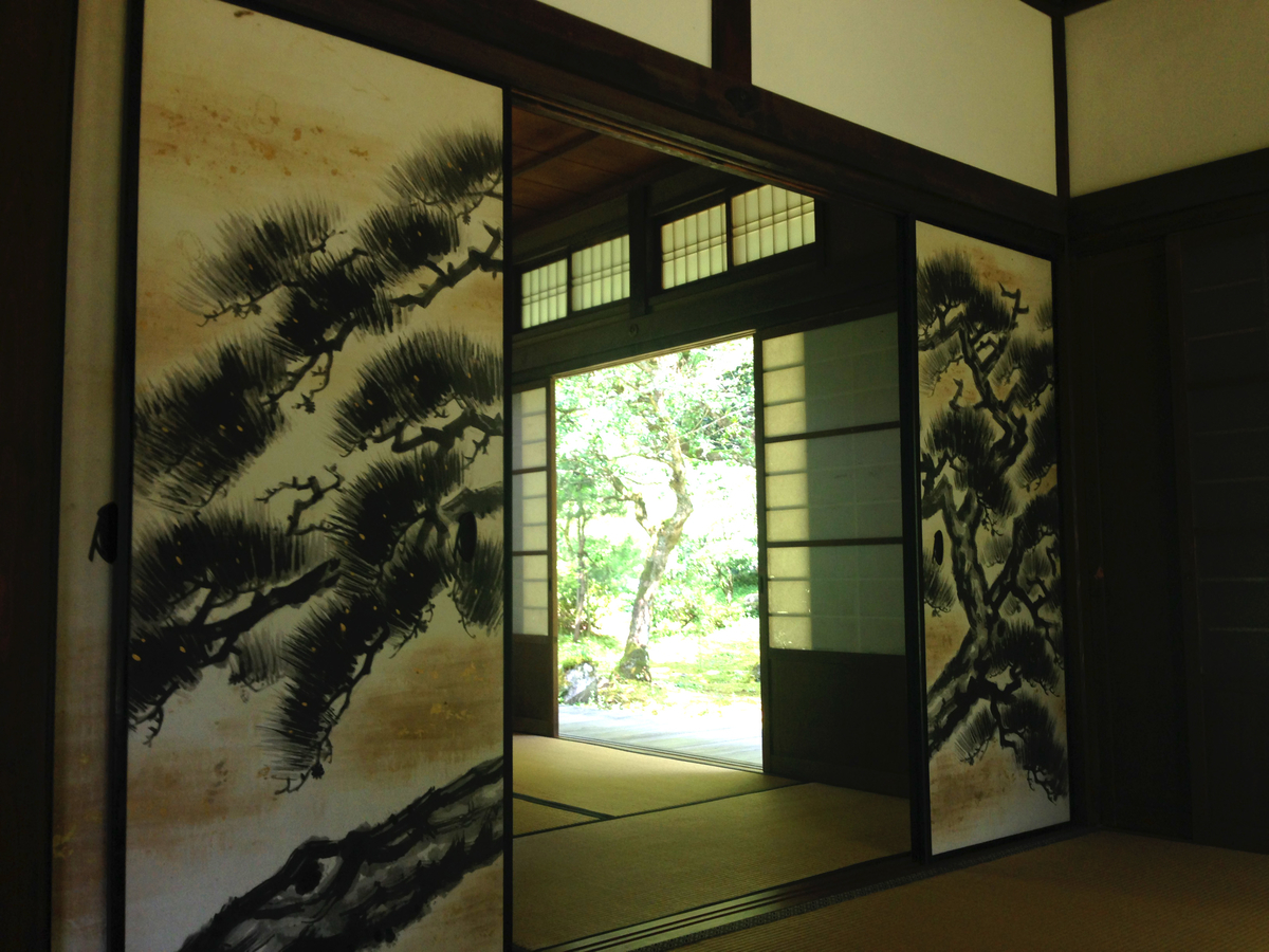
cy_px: 476
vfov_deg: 42.9
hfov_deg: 55.4
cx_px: 634
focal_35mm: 33
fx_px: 1210
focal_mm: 4.12
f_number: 2.4
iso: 50
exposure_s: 1/40
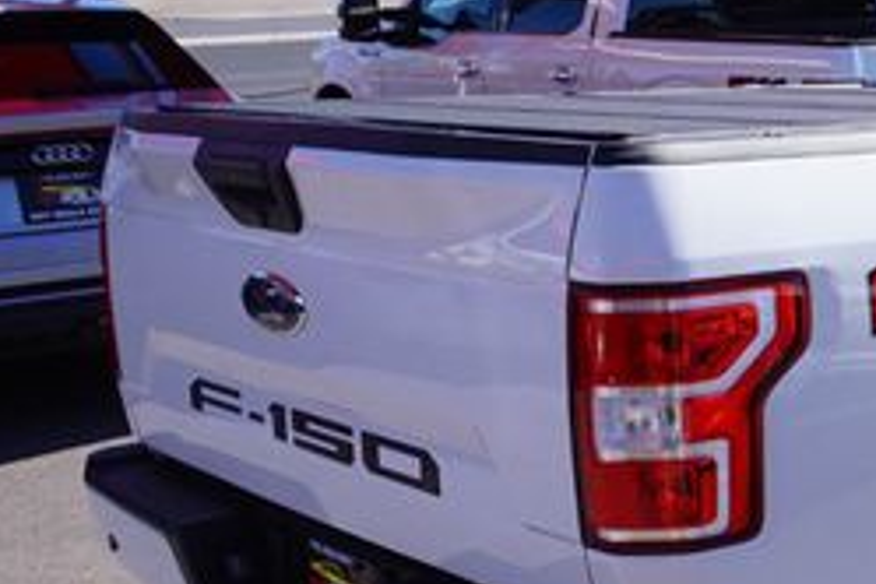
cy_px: 387
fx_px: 1874
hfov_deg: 23.7
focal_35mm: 77
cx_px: 1084
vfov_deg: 17.7
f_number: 11
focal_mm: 20
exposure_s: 1/100
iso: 100
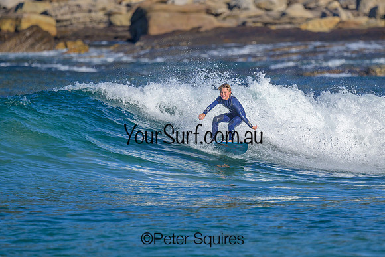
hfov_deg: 1.9
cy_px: 112
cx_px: 232
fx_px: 11735
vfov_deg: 1.3
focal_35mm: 1097
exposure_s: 1/2000
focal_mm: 800
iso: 280
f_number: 6.3
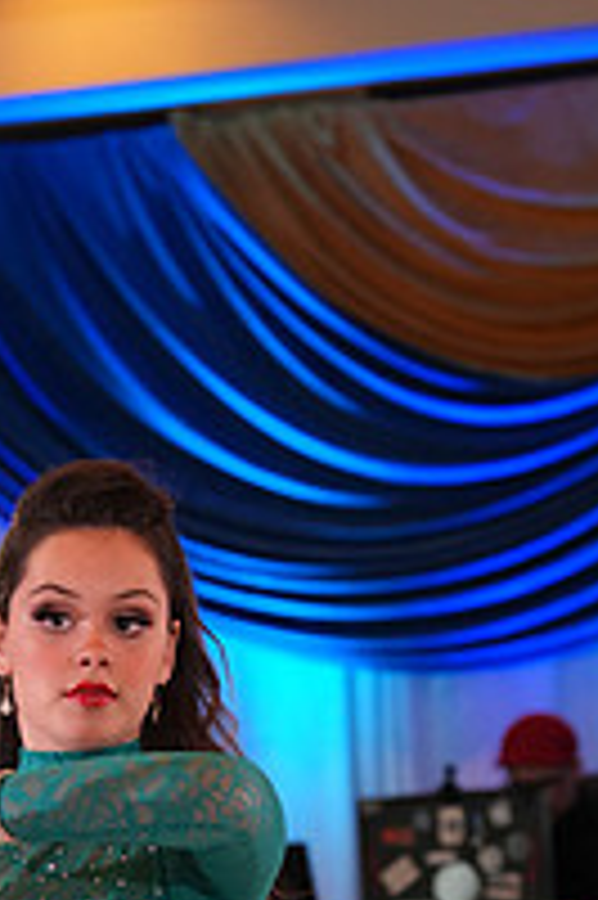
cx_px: 74
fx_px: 7612
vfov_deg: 6.7
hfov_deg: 4.5
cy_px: 1264
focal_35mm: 305
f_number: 5
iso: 1250
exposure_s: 1/160
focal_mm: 105
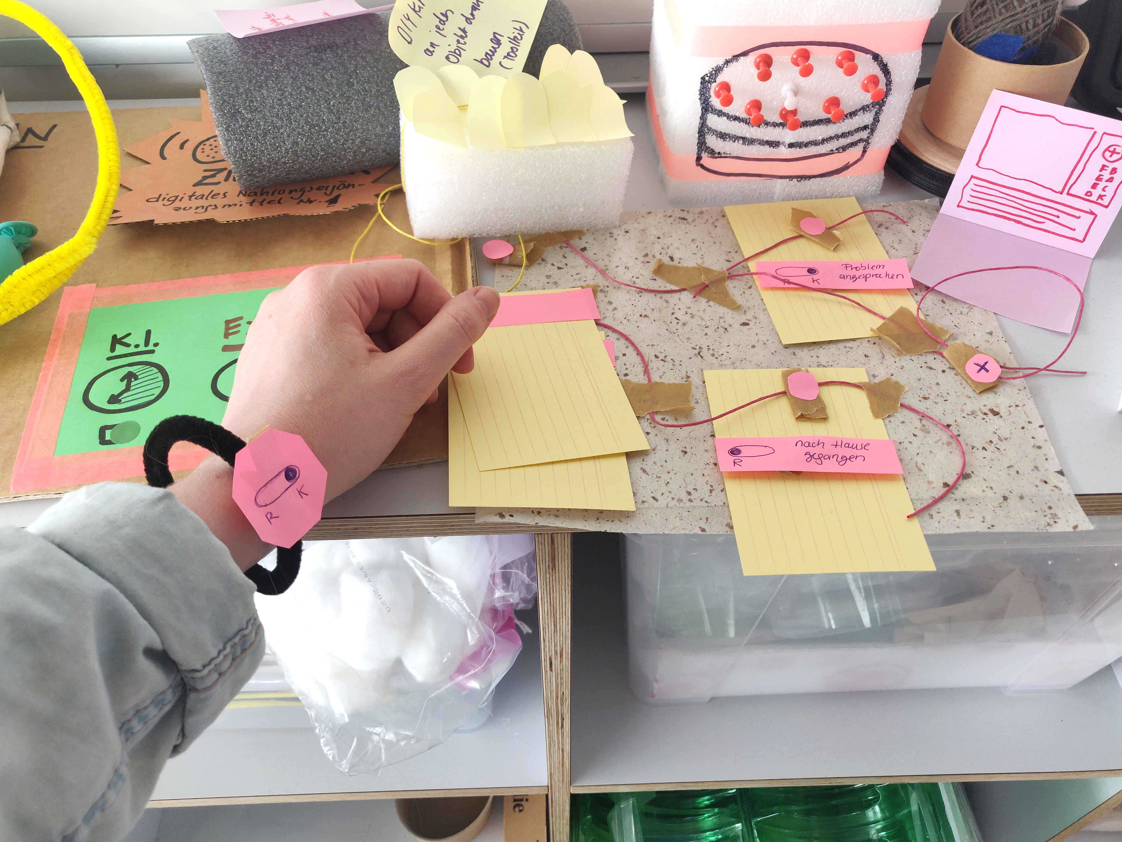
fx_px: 810
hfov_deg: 69.4
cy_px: 421
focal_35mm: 25
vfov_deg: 54.9
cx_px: 561
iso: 500
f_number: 1.7
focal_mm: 4.25
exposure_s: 1/33
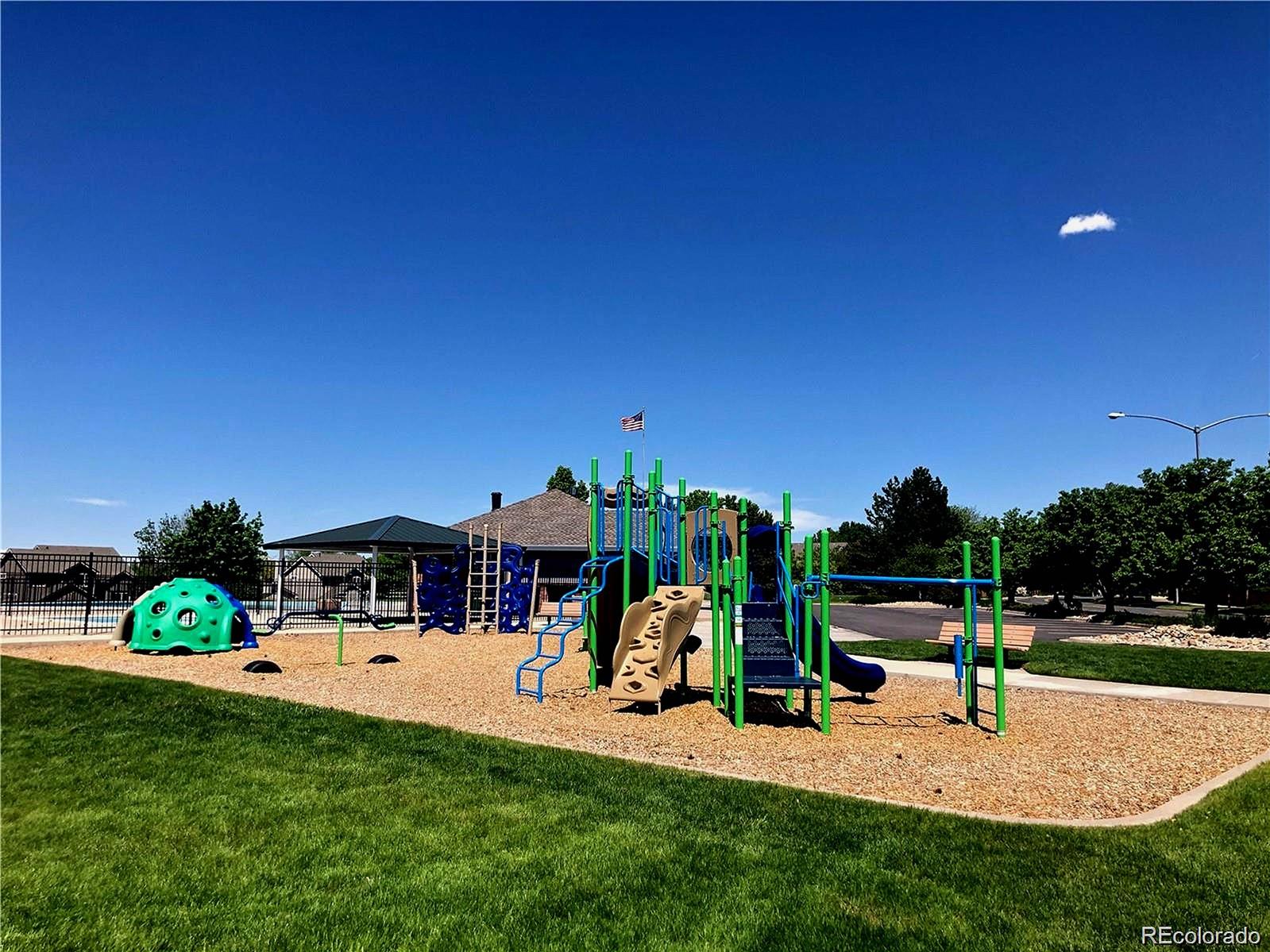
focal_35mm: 28
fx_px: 1027
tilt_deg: +8.0
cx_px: 635
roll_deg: -0.8
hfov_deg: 63.4
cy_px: 476
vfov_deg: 49.7
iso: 20
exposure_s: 1/1600
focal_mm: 3.99
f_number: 1.8
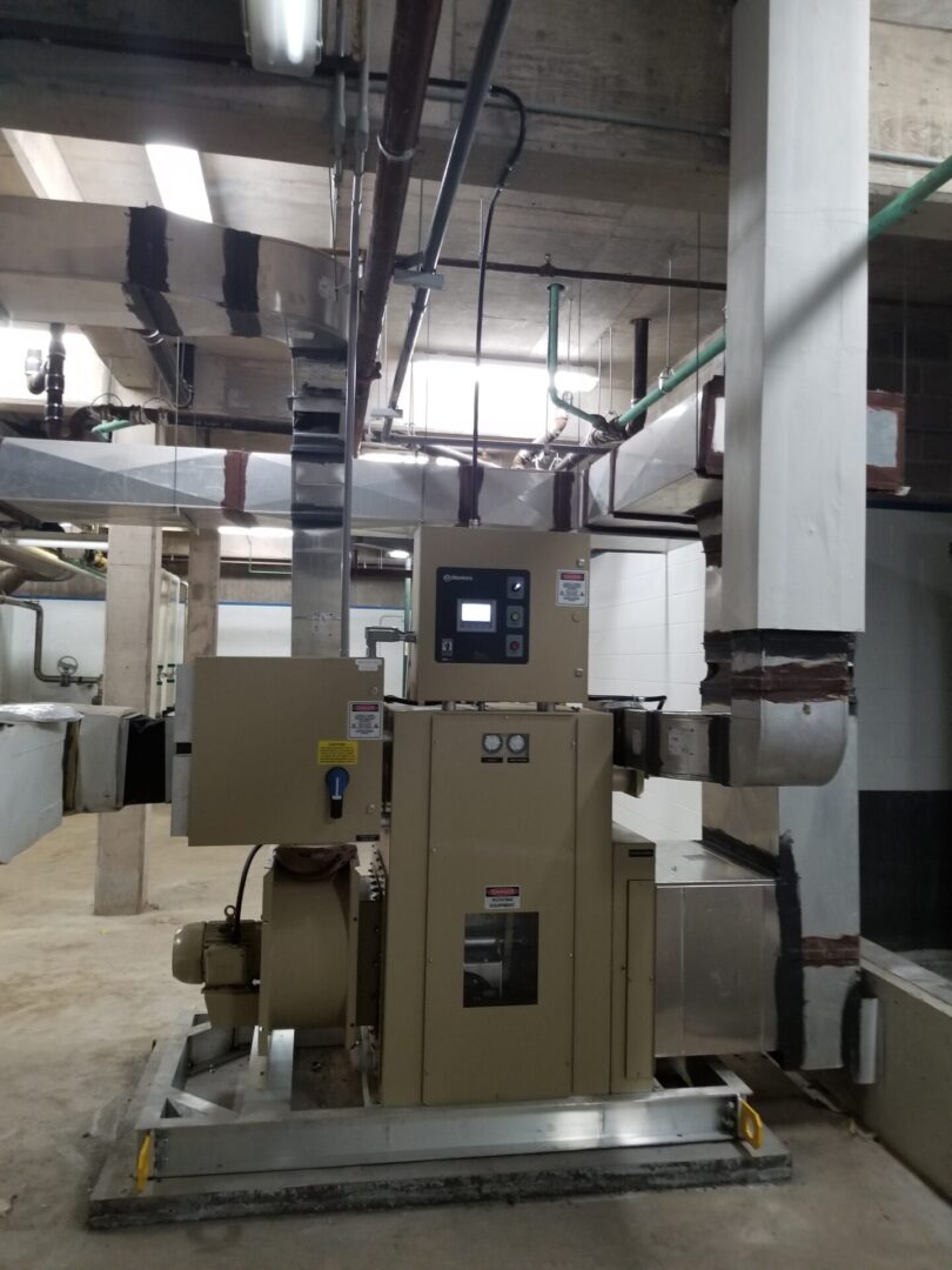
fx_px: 953
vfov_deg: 67.3
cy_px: 635
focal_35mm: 26
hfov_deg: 53.1
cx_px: 476
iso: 250
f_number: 1.7
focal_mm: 4.25
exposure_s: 1/17
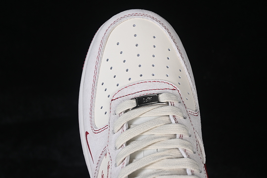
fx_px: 556
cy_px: 89
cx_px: 134
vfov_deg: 18.2
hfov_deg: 27.0
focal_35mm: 75
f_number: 7.1
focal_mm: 50
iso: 160
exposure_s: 1/80
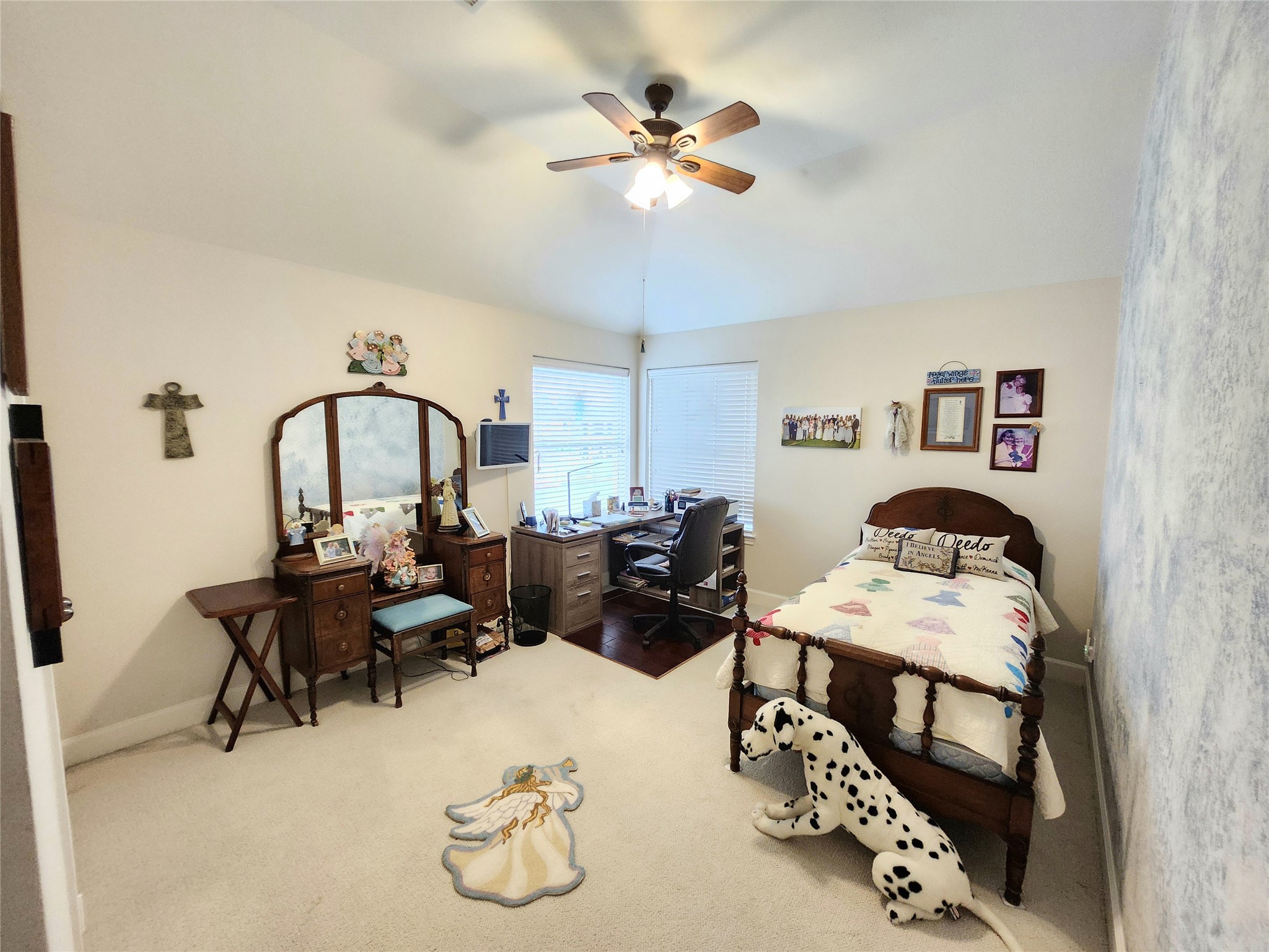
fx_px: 477
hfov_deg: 106.2
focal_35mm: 13
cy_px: 476
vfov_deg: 89.9
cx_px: 634
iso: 400
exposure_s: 1/60.2
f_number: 2.2
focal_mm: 1.7
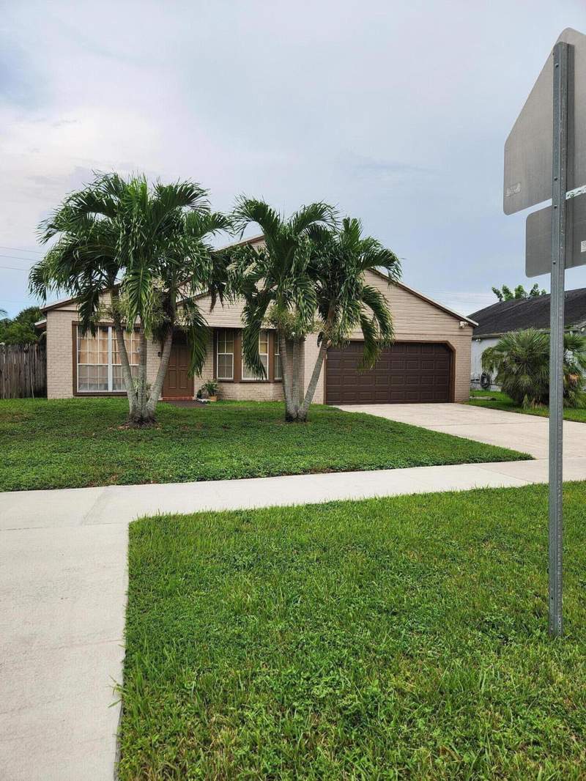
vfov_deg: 73.9
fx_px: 519
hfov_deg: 58.9
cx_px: 293
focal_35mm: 23
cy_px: 390
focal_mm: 5.4
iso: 20
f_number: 1.8
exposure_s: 1/854
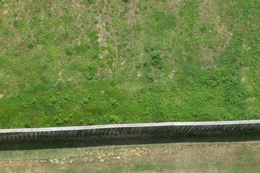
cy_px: 247
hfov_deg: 15.6
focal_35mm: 130
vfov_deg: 10.2
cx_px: 23
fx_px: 938
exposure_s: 1/1250
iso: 100
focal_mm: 8.38
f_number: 2.8
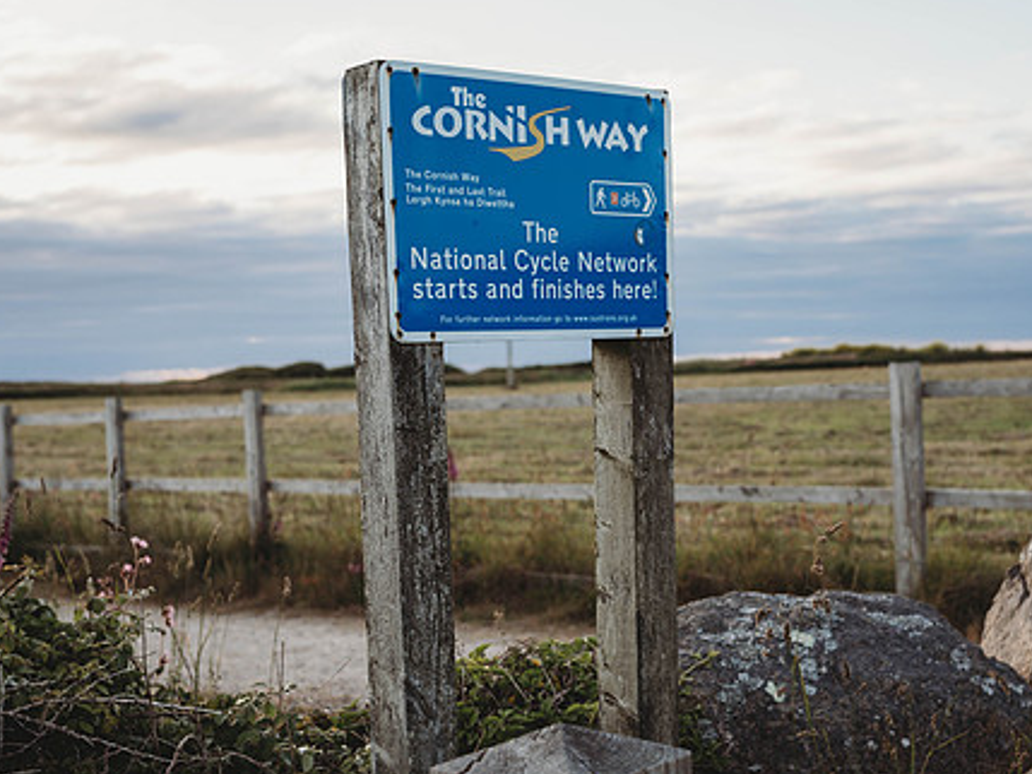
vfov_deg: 28.0
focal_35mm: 52
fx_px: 1551
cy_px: 428
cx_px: 606
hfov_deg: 36.7
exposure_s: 1/200
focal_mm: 40
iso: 100
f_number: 4
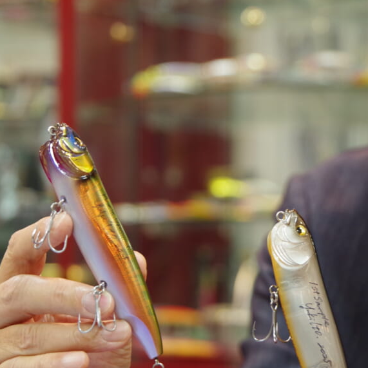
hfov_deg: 12.5
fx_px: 1672
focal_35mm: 139
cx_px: 267
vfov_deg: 12.6
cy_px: 175
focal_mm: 73
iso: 1000
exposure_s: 1/15
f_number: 4.5
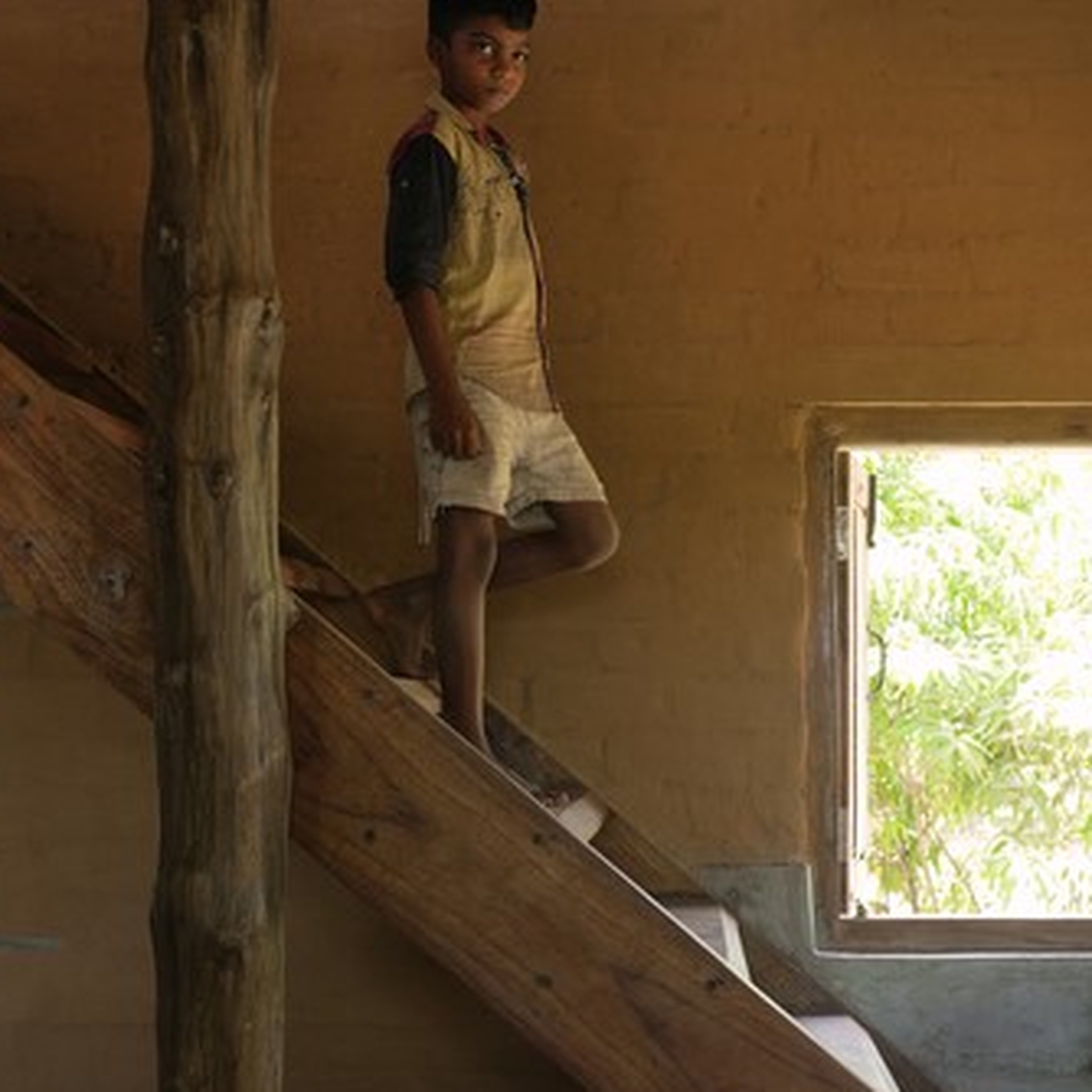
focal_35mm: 55
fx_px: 1963
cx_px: 726
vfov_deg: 30.9
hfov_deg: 30.9
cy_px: 716
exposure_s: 1/80
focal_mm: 24
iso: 500
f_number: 4
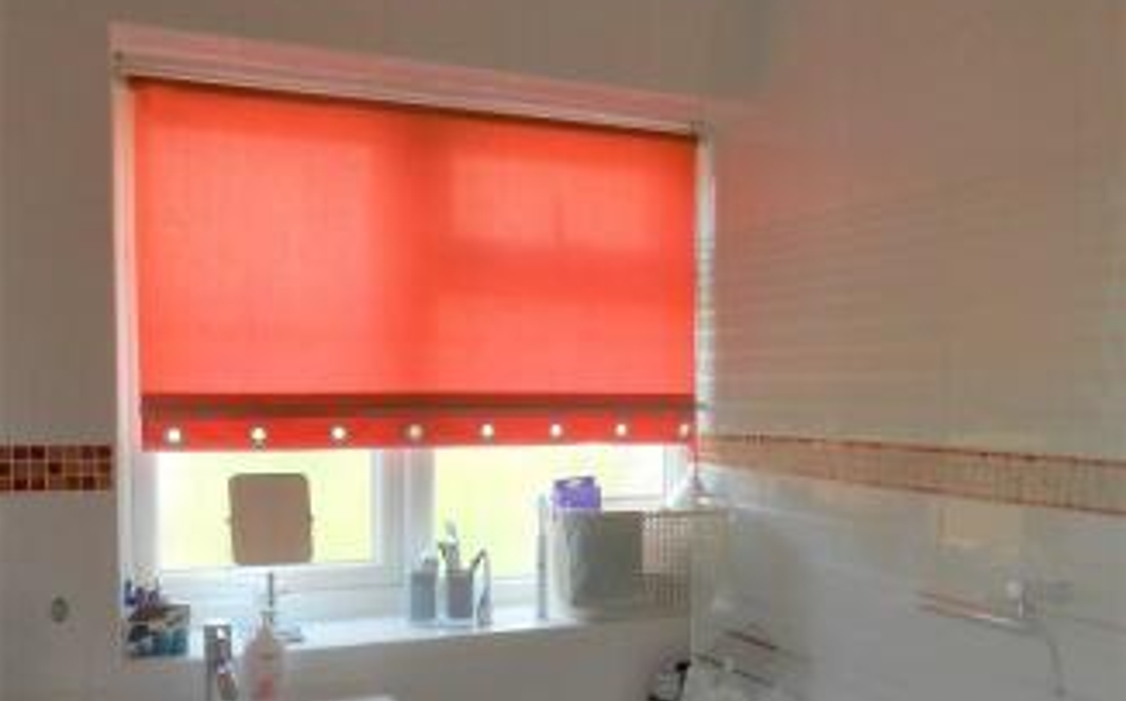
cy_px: 489
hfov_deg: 52.8
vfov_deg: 33.9
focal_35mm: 37
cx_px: 563
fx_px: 1134
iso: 80
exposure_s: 1/60
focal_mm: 4.6
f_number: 3.5
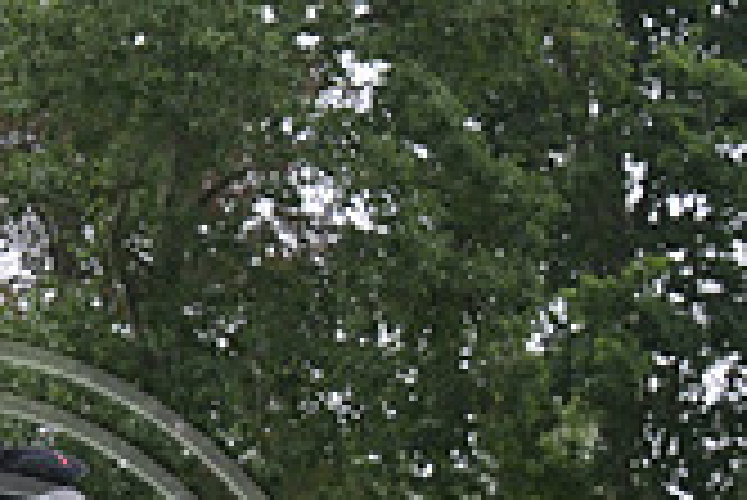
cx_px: -140
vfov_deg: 4.8
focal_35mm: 287
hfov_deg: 7.1
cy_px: 727
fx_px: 5960
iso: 1400
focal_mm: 82
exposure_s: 1/1250
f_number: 4
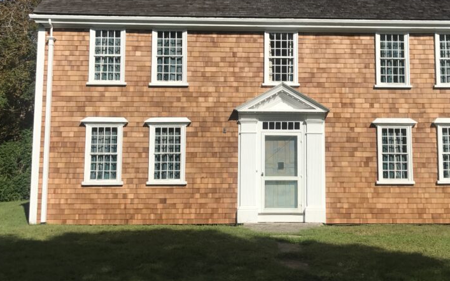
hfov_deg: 45.8
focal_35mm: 43
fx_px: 527
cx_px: 279
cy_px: 103
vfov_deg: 29.7
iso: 20
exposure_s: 1/3425
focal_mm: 4
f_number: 1.8
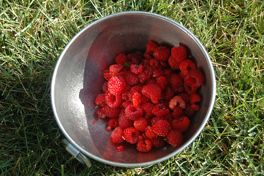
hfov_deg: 29.9
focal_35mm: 68
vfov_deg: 20.1
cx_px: 132
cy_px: 88
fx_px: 495
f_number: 5.6
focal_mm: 45
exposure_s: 1/125
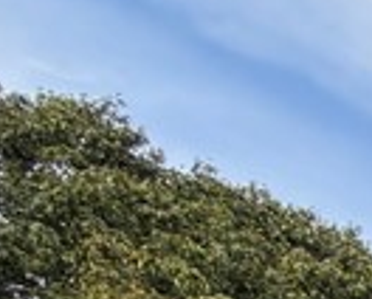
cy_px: 838
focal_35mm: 106
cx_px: 1291
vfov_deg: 10.9
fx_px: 1169
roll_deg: -0.9
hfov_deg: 9.7
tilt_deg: +5.4
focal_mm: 2.22
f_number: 2.2
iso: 40
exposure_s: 1/535
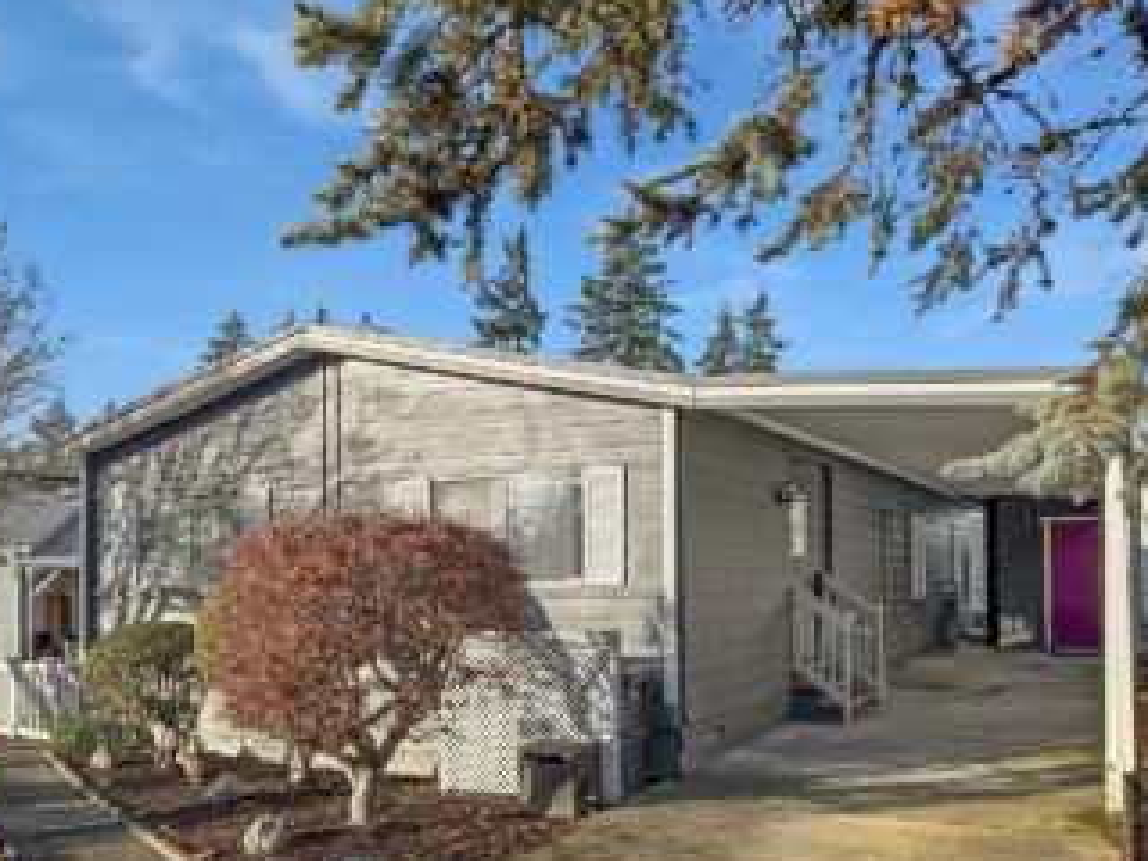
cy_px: 474
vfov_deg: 46.7
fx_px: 995
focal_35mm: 30
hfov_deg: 59.7
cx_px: 495
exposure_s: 1/2000
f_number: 1.8
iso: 80
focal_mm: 6.86
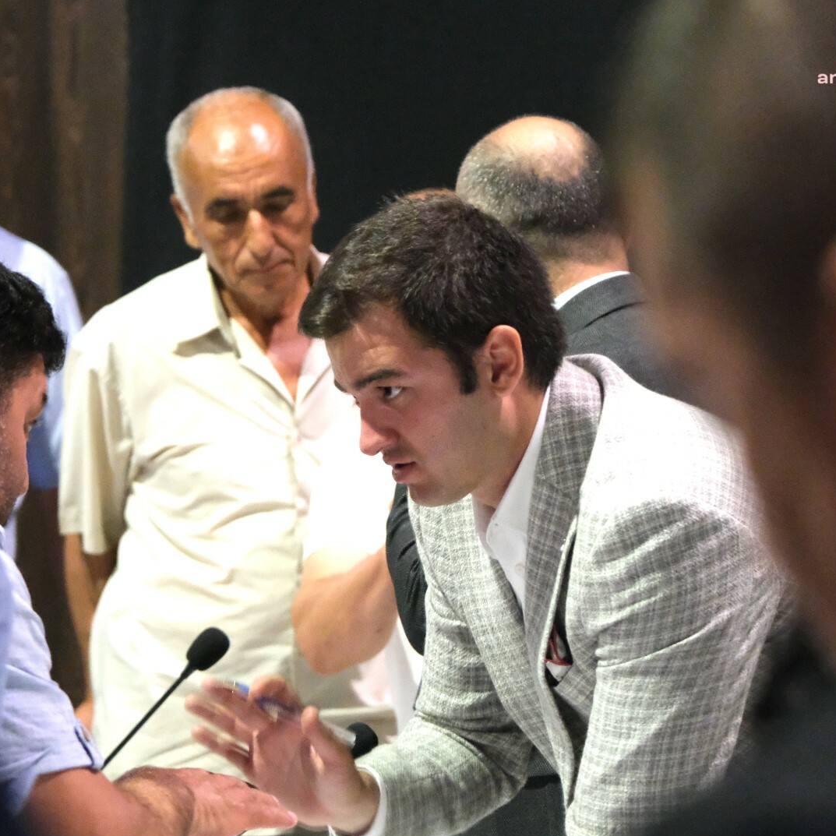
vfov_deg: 11.3
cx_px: 305
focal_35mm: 154
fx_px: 4208
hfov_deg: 11.3
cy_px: 420
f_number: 4
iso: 12800
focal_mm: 80
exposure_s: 1/60
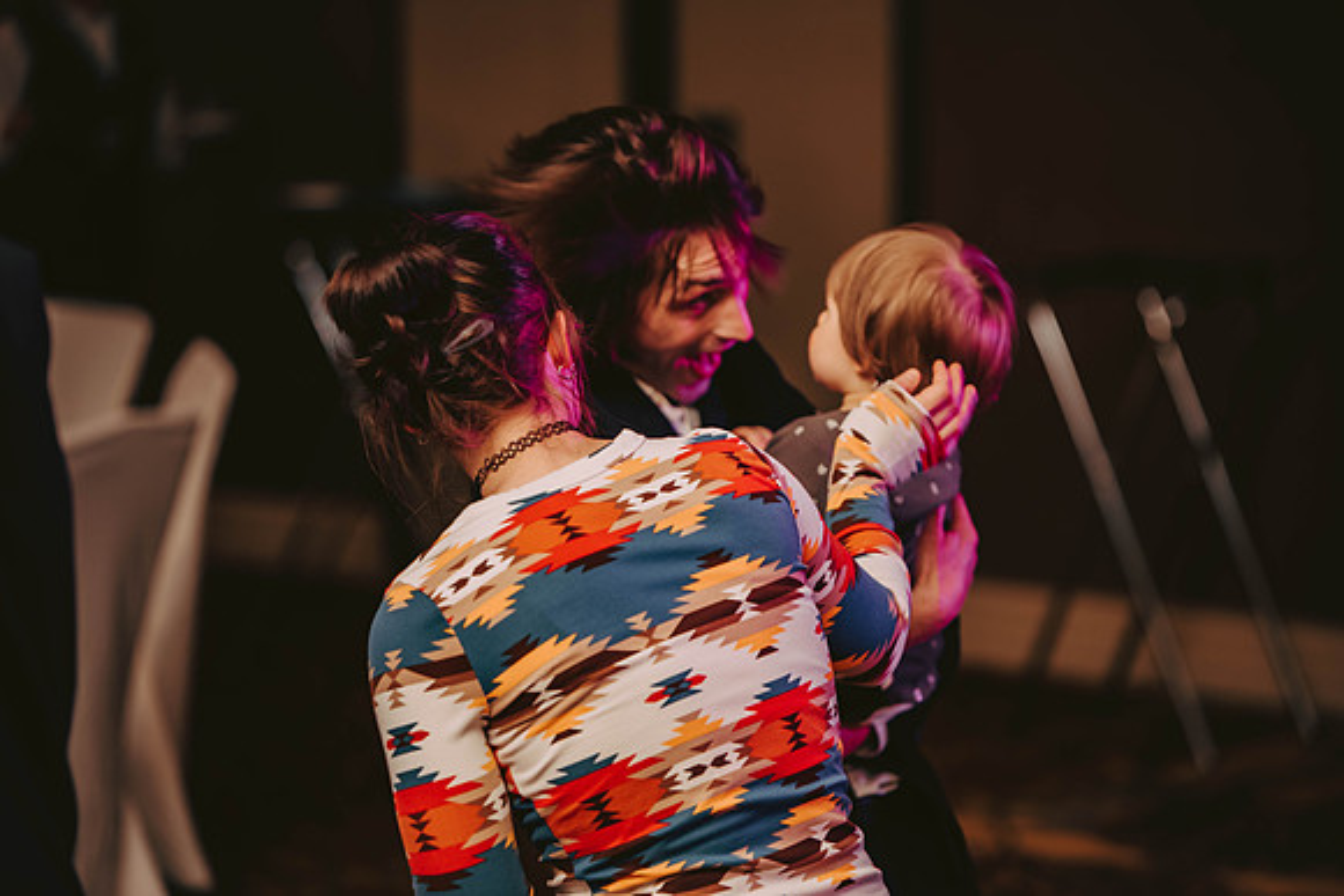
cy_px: 448
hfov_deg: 15.2
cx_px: 672
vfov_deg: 10.2
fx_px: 5041
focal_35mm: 135
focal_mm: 135
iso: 800
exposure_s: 1/60
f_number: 2.8
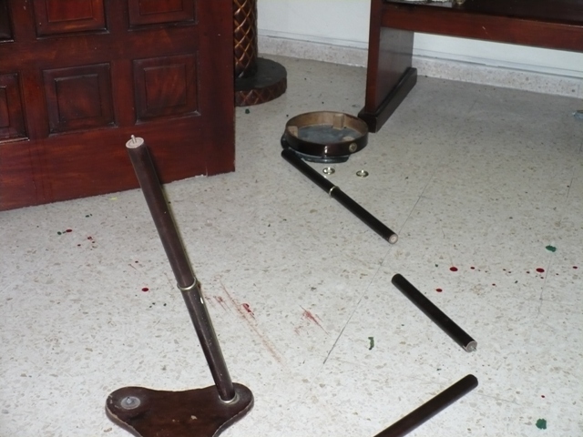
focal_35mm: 54
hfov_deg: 35.5
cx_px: 292
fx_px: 909
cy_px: 218
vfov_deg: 27.0
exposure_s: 1/30
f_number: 3.1
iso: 250
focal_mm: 8.9
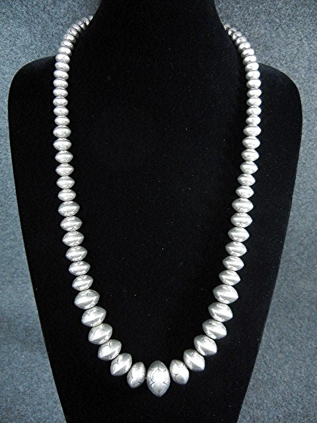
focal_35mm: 34
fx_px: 415
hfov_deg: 41.8
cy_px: 212
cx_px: 158
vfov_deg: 54.0
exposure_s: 1/30
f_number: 3.6
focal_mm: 6.2
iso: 800
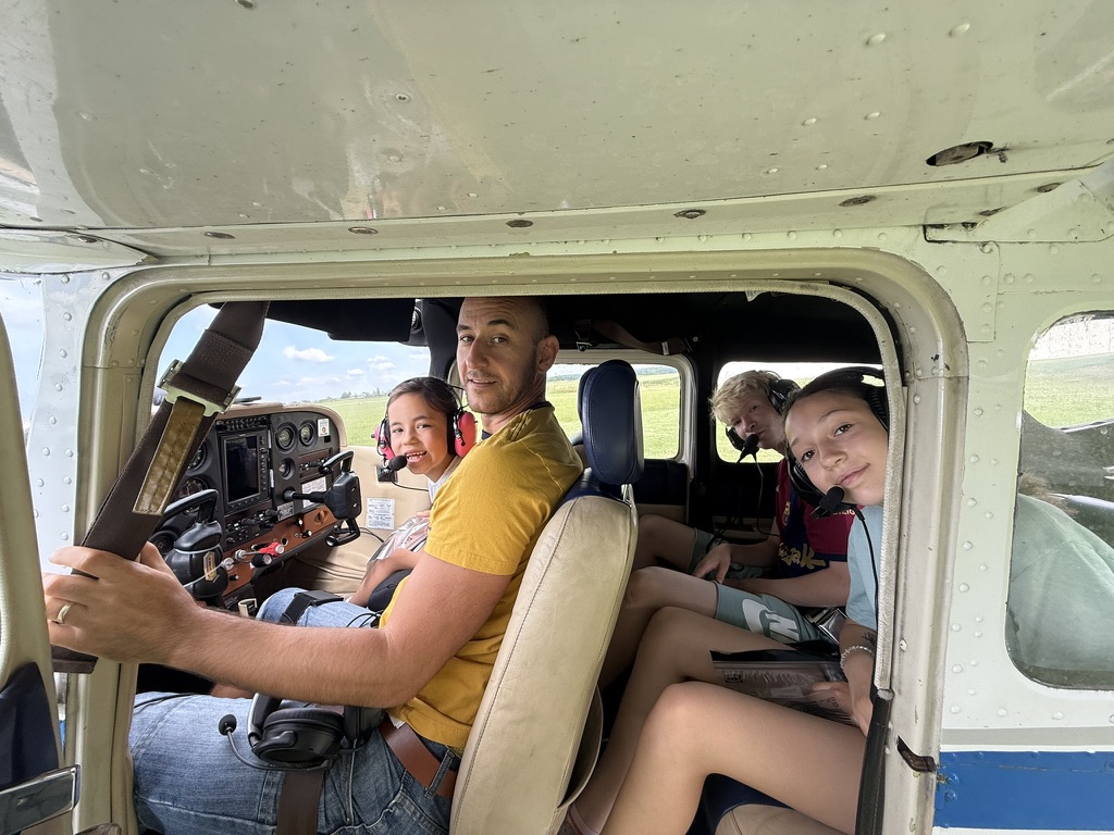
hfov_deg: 102.1
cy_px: 418
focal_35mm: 14
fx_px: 451
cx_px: 557
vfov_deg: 85.7
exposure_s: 1/132
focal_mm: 2.22
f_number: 2.2
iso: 64
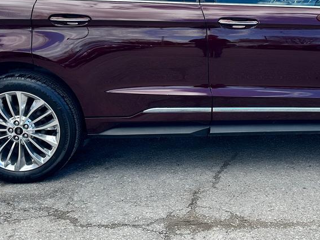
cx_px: 212
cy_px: 57
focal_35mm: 54
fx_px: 499
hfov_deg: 35.2
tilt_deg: -10.0
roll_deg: +2.6
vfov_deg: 26.7
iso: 80
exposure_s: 1/1812
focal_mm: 6.86
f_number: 1.78
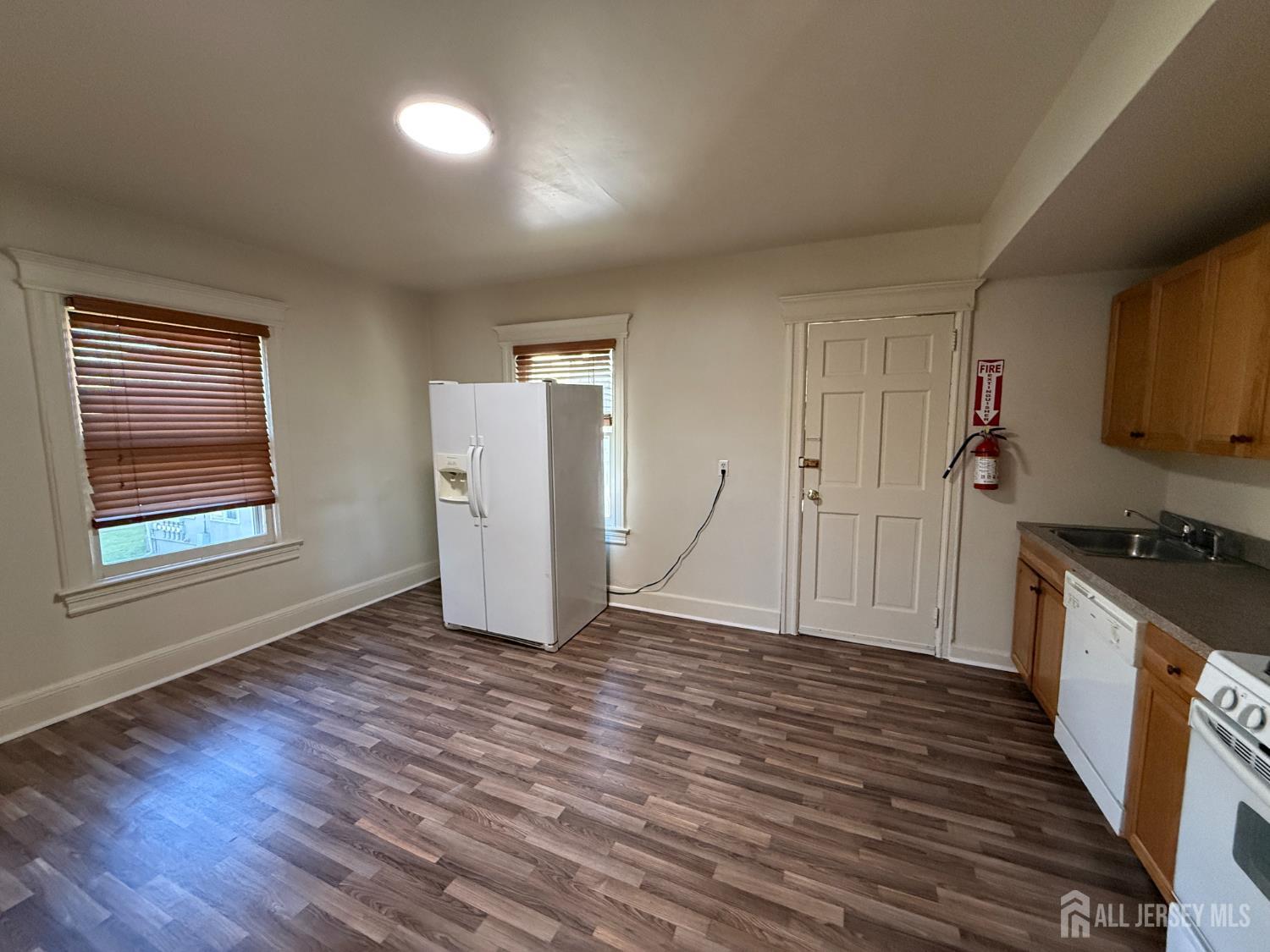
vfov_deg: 85.7
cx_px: 635
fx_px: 514
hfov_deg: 102.1
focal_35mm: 14
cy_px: 476
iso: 640
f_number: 2.2
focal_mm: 2.22
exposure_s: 1/120
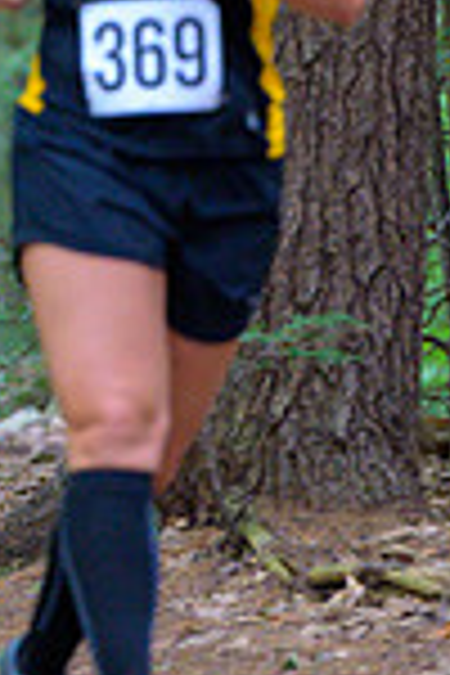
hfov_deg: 2.3
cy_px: 212
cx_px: -151
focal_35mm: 601
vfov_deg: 3.4
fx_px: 11268
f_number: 4
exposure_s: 1/200
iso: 8000
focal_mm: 200
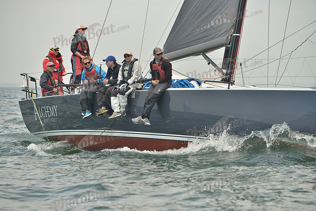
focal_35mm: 165
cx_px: 158
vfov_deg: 8.3
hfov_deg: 12.4
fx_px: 1449
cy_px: 106
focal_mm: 165
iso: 280
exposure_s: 1/1250
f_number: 7.1
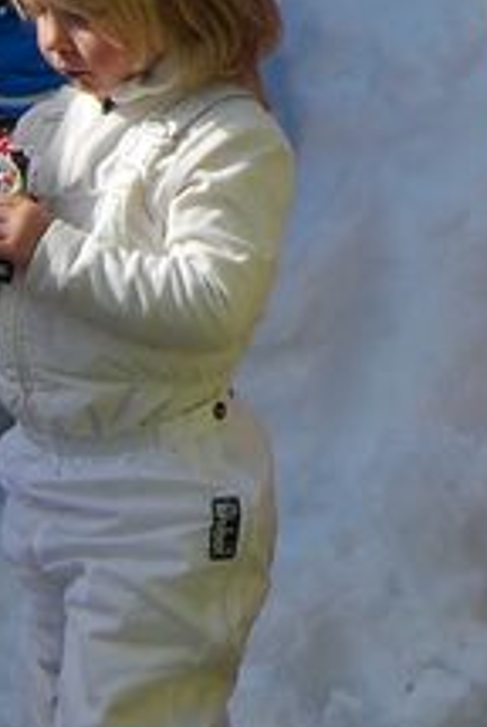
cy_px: -277
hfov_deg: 7.3
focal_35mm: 184
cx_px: 800
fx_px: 3721
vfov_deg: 10.8
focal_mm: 22
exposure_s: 1/1000
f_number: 4
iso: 100
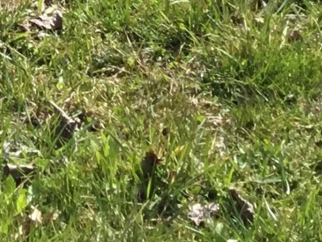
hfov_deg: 9.8
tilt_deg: -12.5
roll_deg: +2.1
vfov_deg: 7.1
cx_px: -291
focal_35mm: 189
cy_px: -452
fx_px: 1758
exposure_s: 1/702
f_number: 2.4
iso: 25
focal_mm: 3.3
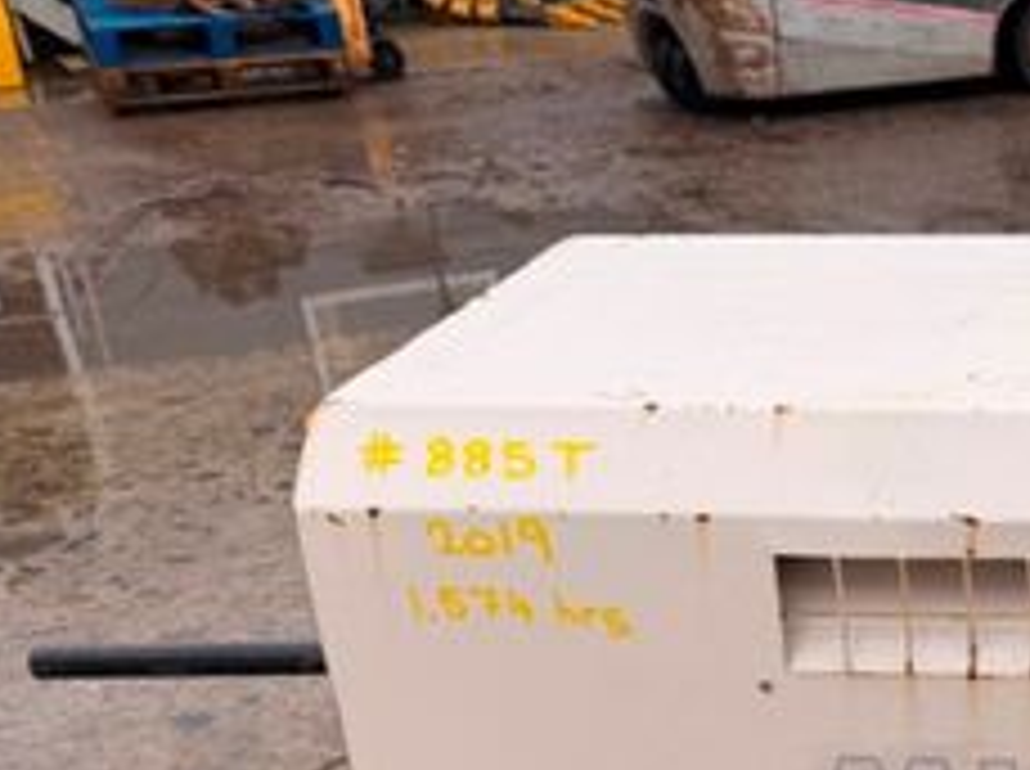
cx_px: 1165
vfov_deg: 21.9
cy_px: 865
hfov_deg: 27.8
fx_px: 1872
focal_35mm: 63
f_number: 1.78
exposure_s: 1/3425
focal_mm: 6.76
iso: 80
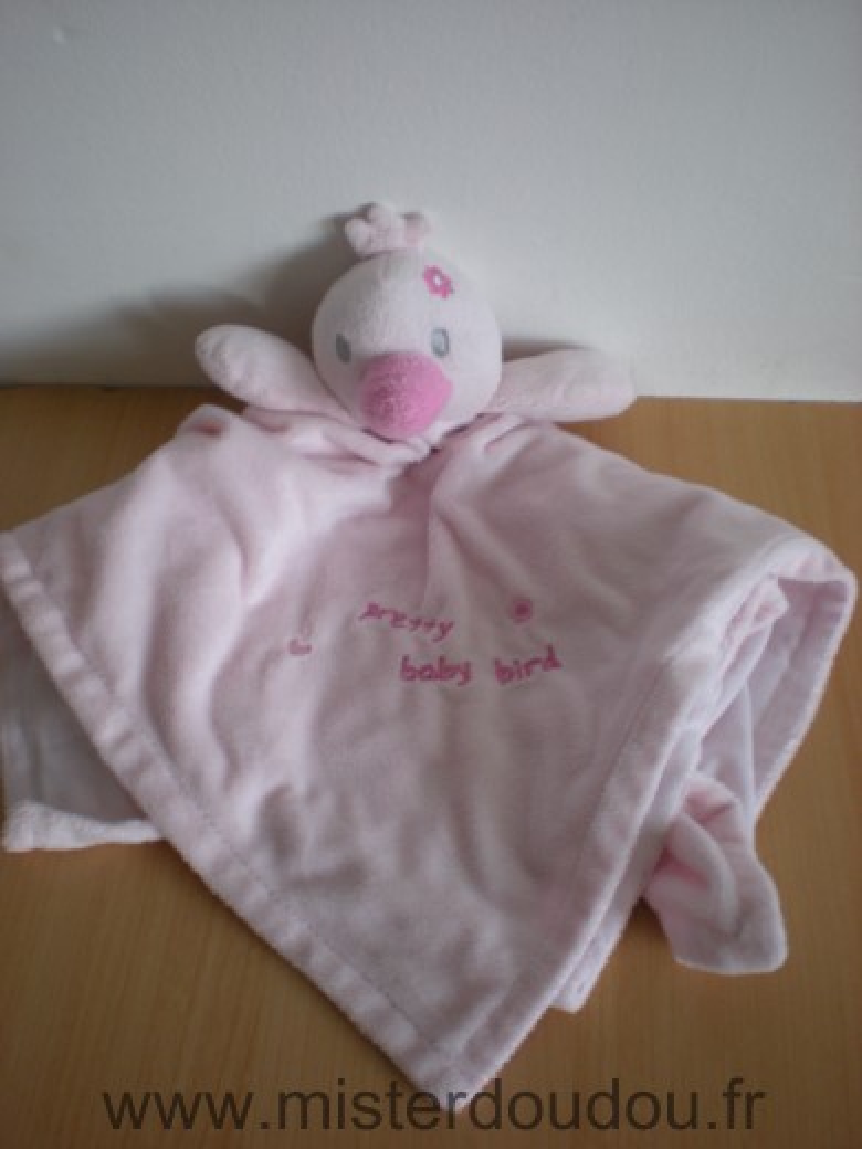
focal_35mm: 38
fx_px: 1262
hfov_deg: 37.7
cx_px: 431
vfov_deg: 49.0
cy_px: 574
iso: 122
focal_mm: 6.3
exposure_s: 1/63.2
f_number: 3.1
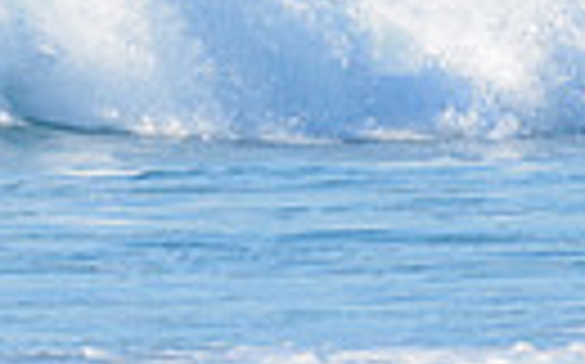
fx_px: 36271
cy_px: -200
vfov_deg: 0.6
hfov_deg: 0.9
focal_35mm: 2277
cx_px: -441
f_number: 5.6
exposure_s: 1/2000
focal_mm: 500
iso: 220
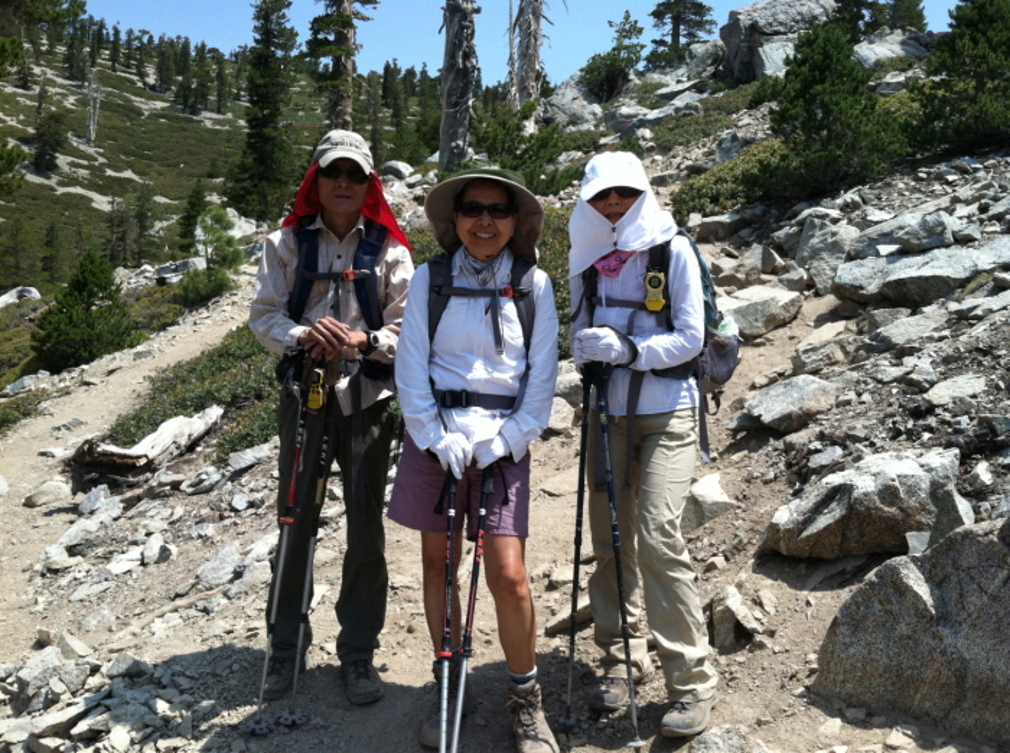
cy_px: 376
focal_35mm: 35
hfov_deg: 52.7
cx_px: 505
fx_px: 1019
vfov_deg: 40.6
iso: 80
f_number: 2.8
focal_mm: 3.85
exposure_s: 1/1192
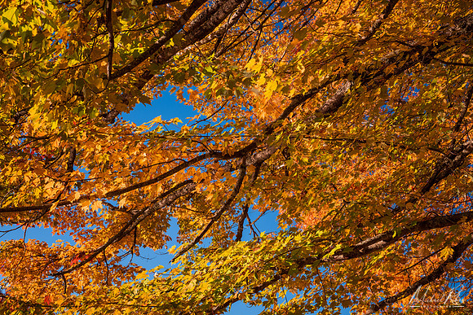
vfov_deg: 27.0
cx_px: 236
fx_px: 657
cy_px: 158
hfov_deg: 39.6
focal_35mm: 50
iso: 100
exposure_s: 1/30
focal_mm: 50
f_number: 11
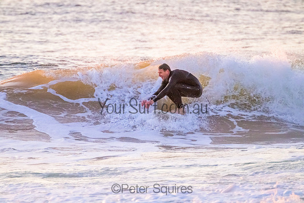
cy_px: 102
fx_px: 6757
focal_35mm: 800
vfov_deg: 1.7
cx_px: 152
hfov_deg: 2.6
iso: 11400
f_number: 11
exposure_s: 1/800
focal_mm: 800
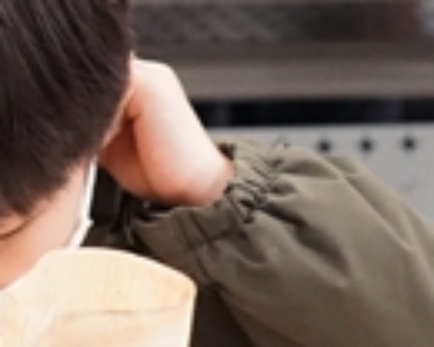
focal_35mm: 237
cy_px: -118
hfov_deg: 7.7
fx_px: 3044
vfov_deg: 6.5
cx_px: -507
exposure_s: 1/160
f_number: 4
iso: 10000
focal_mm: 41
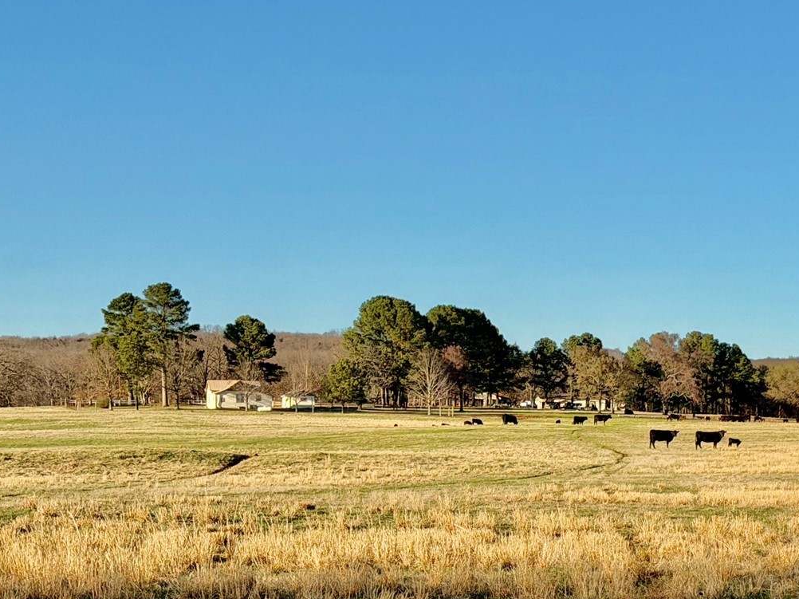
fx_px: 2123
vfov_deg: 16.0
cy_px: 428
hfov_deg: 21.2
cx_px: 592
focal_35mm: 92
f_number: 1.78
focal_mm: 6.76
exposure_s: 1/3891
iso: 64
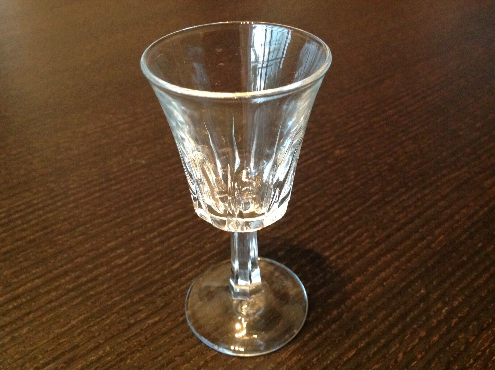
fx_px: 500
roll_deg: +2.3
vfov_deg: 40.6
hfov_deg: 52.7
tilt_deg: -37.9
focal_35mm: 35
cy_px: 185
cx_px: 248
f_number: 2.4
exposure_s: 1/17
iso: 640
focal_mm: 4.28
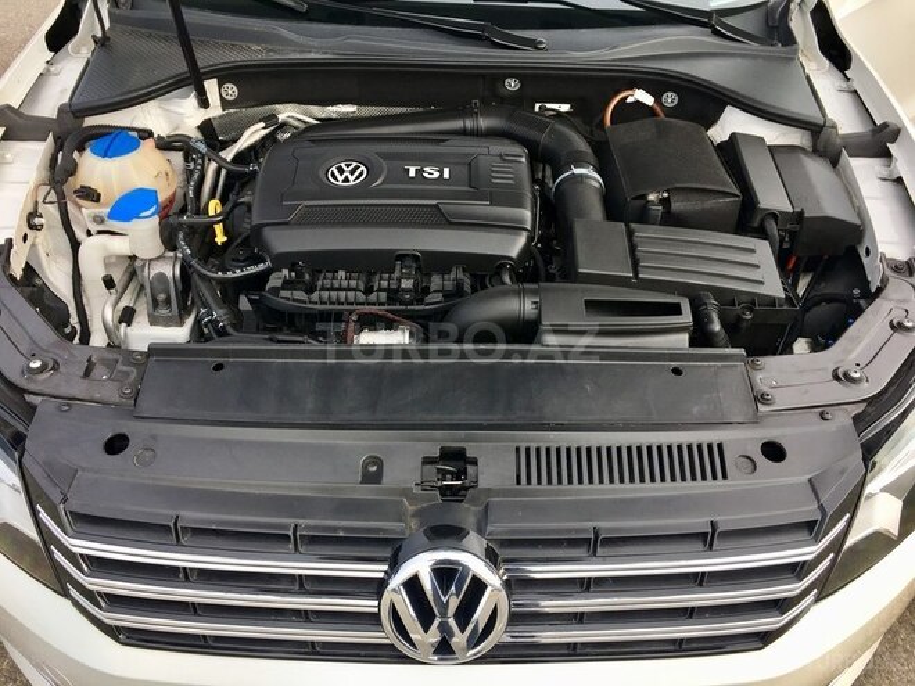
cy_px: 343
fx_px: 767
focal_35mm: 29
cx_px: 458
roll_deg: -1.5
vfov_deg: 48.2
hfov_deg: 61.7
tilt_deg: -42.2
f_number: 2.2
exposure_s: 1/377
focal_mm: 4.15
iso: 25
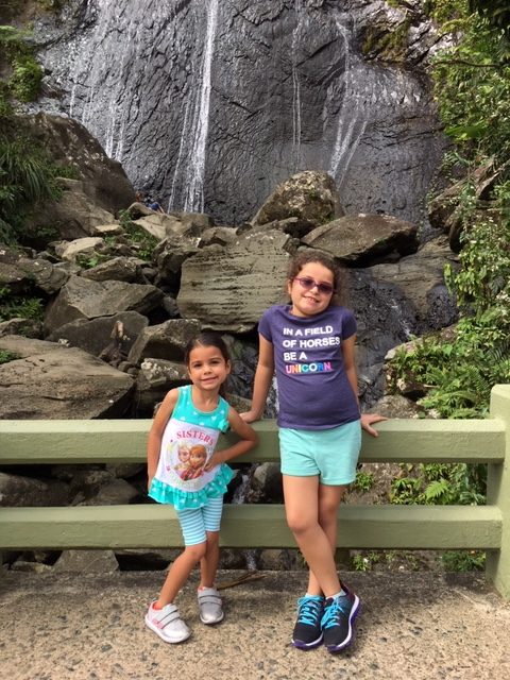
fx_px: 570
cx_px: 255
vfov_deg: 61.7
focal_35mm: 29
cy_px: 340
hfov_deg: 48.2
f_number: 2.2
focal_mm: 4.15
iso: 25
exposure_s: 1/413
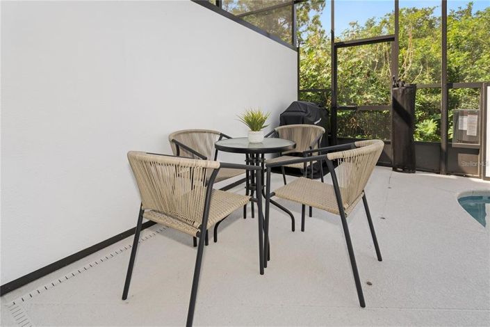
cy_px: 164
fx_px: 218
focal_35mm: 16
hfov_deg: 96.7
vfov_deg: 73.7
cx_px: 245
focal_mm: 16
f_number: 5
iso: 80
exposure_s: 1/160
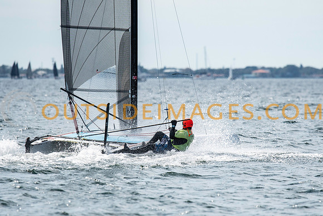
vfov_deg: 2.9
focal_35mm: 469
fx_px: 4206
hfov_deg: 4.4
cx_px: 162
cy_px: 108
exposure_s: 1/8000
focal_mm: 300
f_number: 5
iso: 400
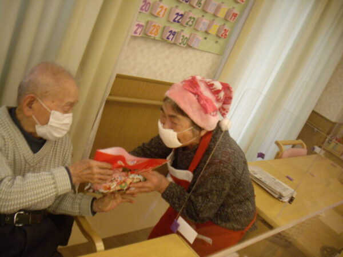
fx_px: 377
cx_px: 172
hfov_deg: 49.0
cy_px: 128
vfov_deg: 37.7
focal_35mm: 38
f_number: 2.8
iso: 400
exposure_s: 1/40
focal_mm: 7.9
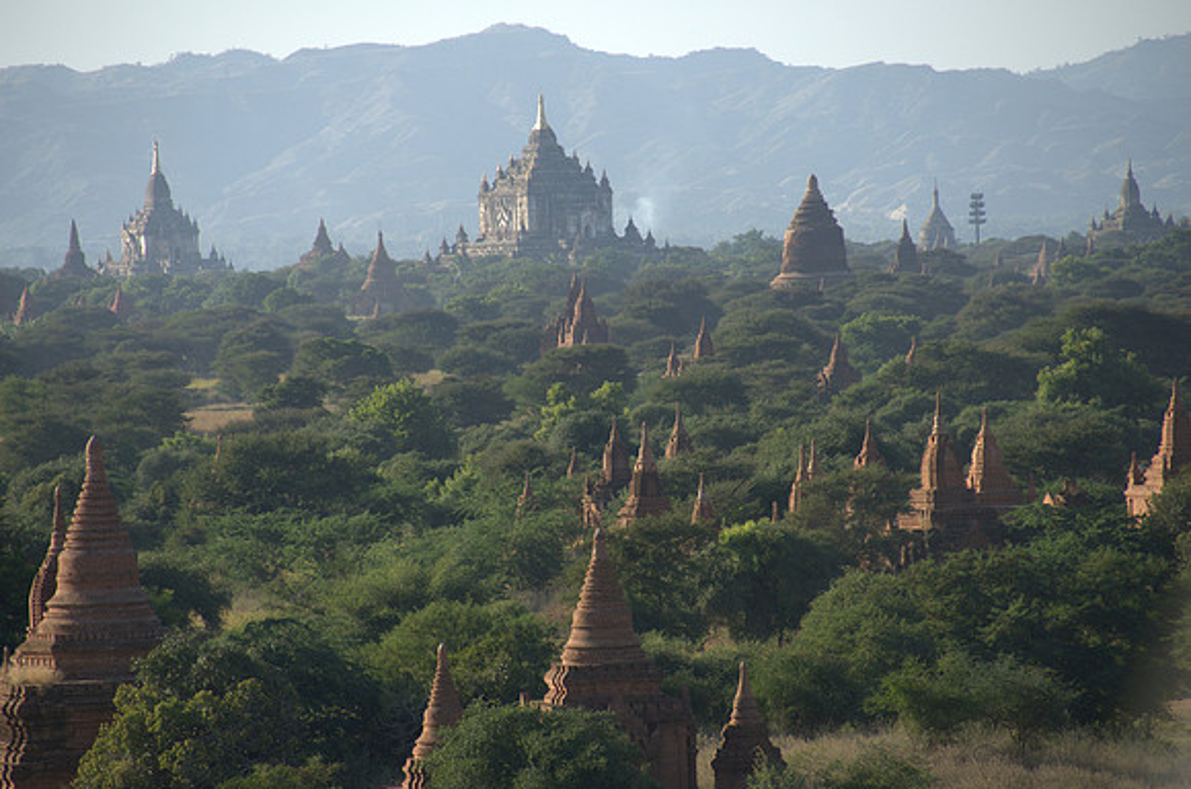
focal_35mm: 300
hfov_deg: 6.9
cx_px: 596
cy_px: 394
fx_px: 9903
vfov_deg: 4.6
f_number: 5.6
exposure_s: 1/200
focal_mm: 200
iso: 100
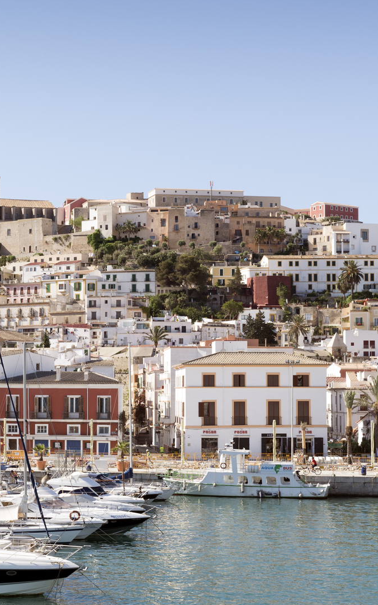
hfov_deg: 16.0
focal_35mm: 80
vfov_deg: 25.8
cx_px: 4
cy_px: 354
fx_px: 1318
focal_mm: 40
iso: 100
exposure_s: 1/250
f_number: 8
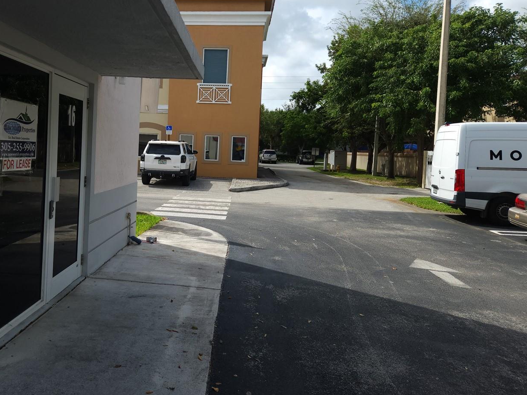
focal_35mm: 30
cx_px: 190
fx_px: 457
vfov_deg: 46.5
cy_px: 158
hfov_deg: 59.0
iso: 40
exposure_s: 1/1908
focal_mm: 5.4
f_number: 1.8
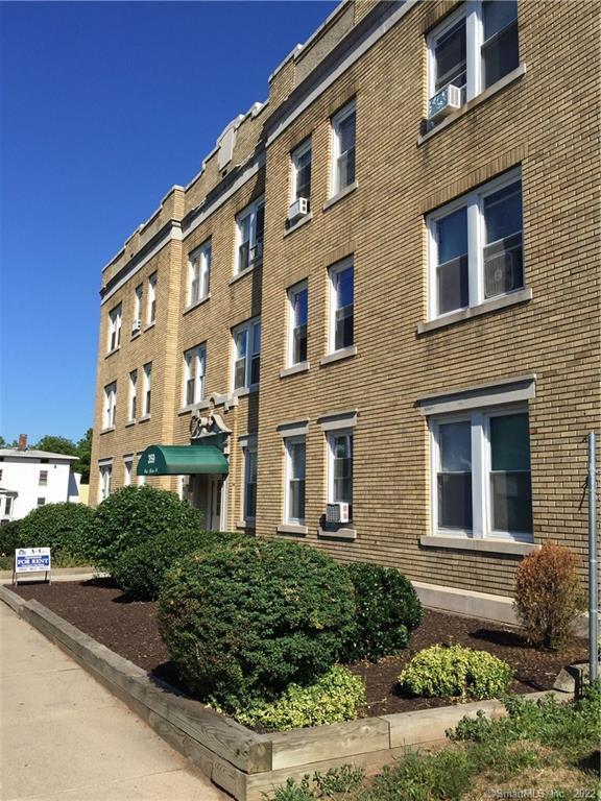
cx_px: 300
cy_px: 400
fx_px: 671
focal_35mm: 29
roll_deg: -1.1
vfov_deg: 61.7
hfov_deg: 48.2
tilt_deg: +11.4
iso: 32
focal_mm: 4.15
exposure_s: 1/2198
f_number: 2.2
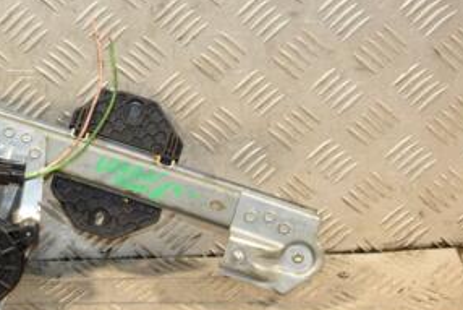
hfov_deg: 18.6
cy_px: 133
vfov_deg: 12.8
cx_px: 13
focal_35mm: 107
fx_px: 1377
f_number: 5
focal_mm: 34
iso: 800
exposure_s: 1/200
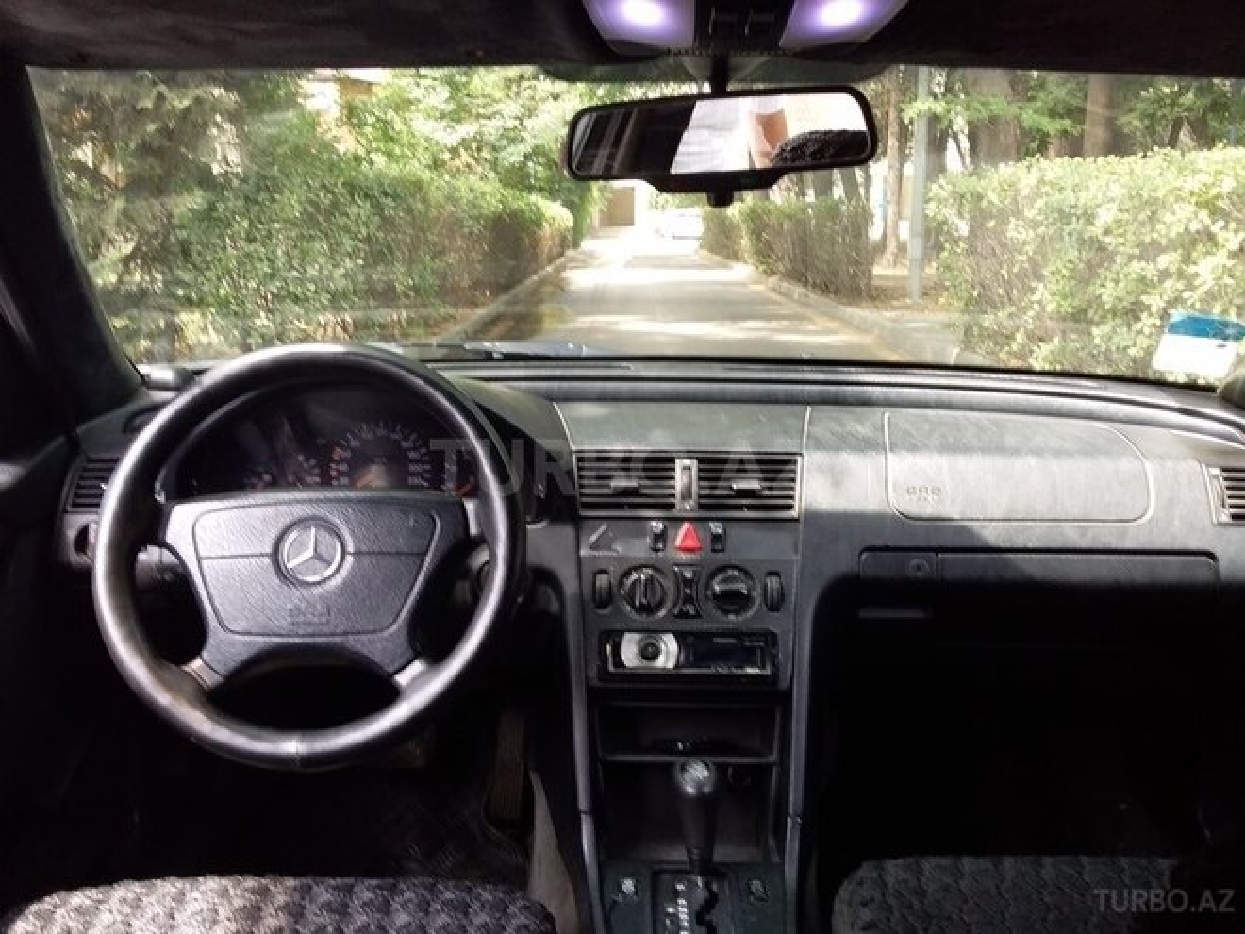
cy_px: 467
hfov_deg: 58.4
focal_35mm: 31
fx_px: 1115
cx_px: 622
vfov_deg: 45.4
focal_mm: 3.3
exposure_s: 1/50
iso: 50
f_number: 2.2
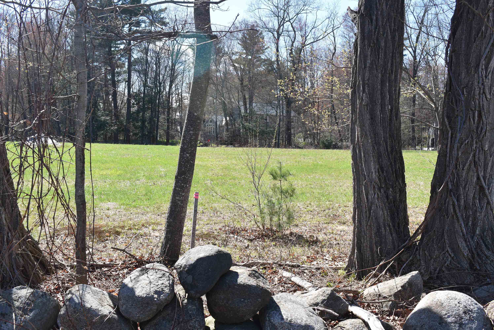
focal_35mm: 39
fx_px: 536
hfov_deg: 49.5
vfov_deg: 34.3
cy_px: 165
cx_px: 247
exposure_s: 1/250
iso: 200
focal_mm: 26
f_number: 8
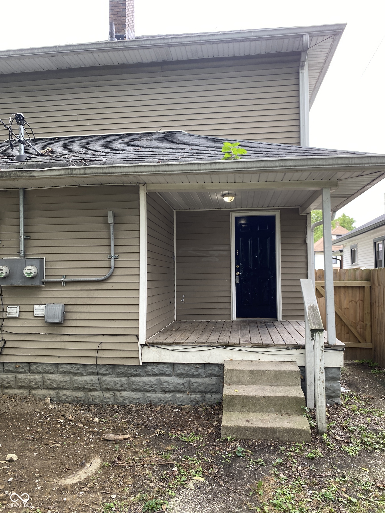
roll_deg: +1.3
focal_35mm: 26
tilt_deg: +2.3
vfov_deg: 67.3
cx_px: 192
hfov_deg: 53.1
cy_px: 256
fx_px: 386
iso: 32
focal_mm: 4.25
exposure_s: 1/122
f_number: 1.8
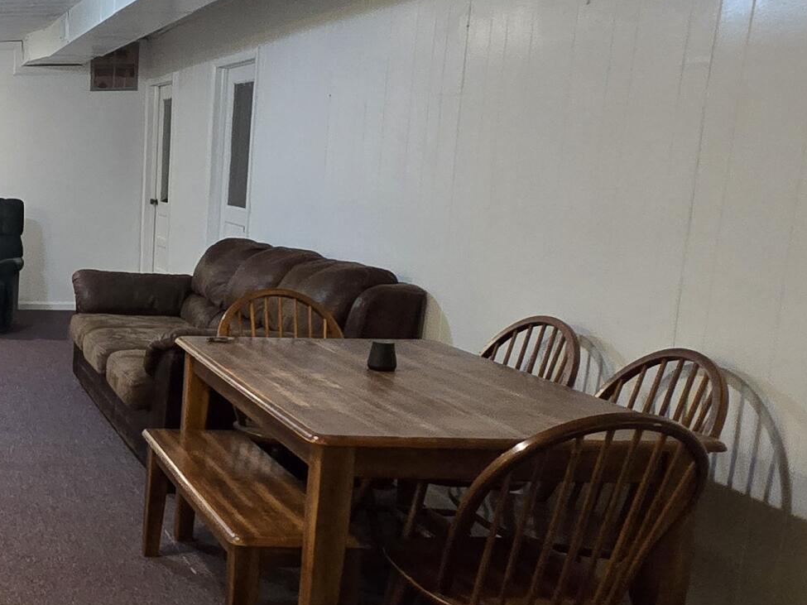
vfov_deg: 35.9
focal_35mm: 40
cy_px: 342
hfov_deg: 35.6
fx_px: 932
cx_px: -182
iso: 500
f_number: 2.2
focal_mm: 2.2
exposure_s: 1/60
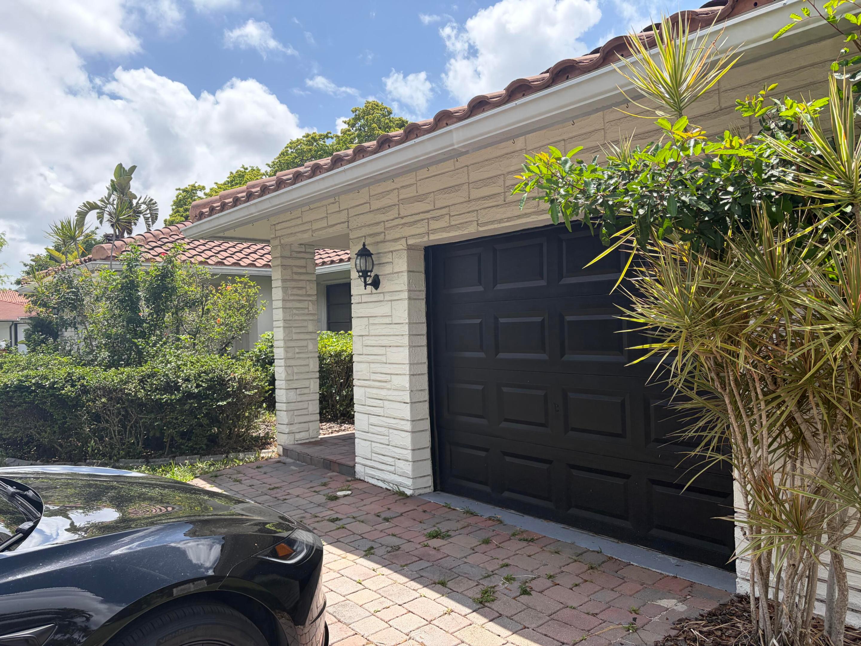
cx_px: 430
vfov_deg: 53.1
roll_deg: +1.4
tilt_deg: +1.0
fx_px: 647
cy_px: 323
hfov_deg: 67.3
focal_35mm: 26
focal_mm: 5.96
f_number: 1.6
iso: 64
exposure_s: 1/2985
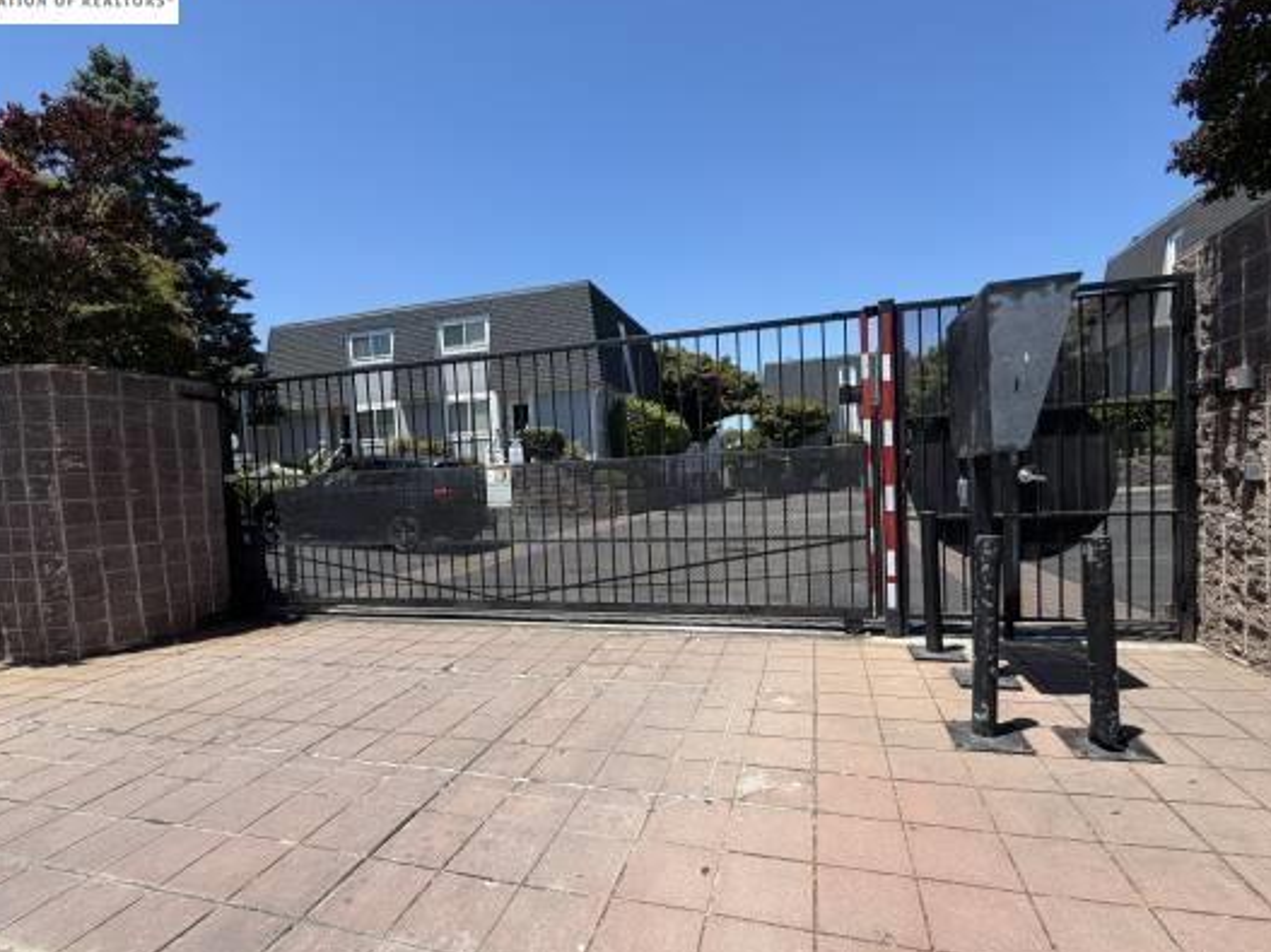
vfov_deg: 74.6
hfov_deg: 91.0
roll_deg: +2.7
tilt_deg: -2.2
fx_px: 624
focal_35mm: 17
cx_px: 627
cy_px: 506
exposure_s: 1/770
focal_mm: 2.22
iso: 32
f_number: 2.2
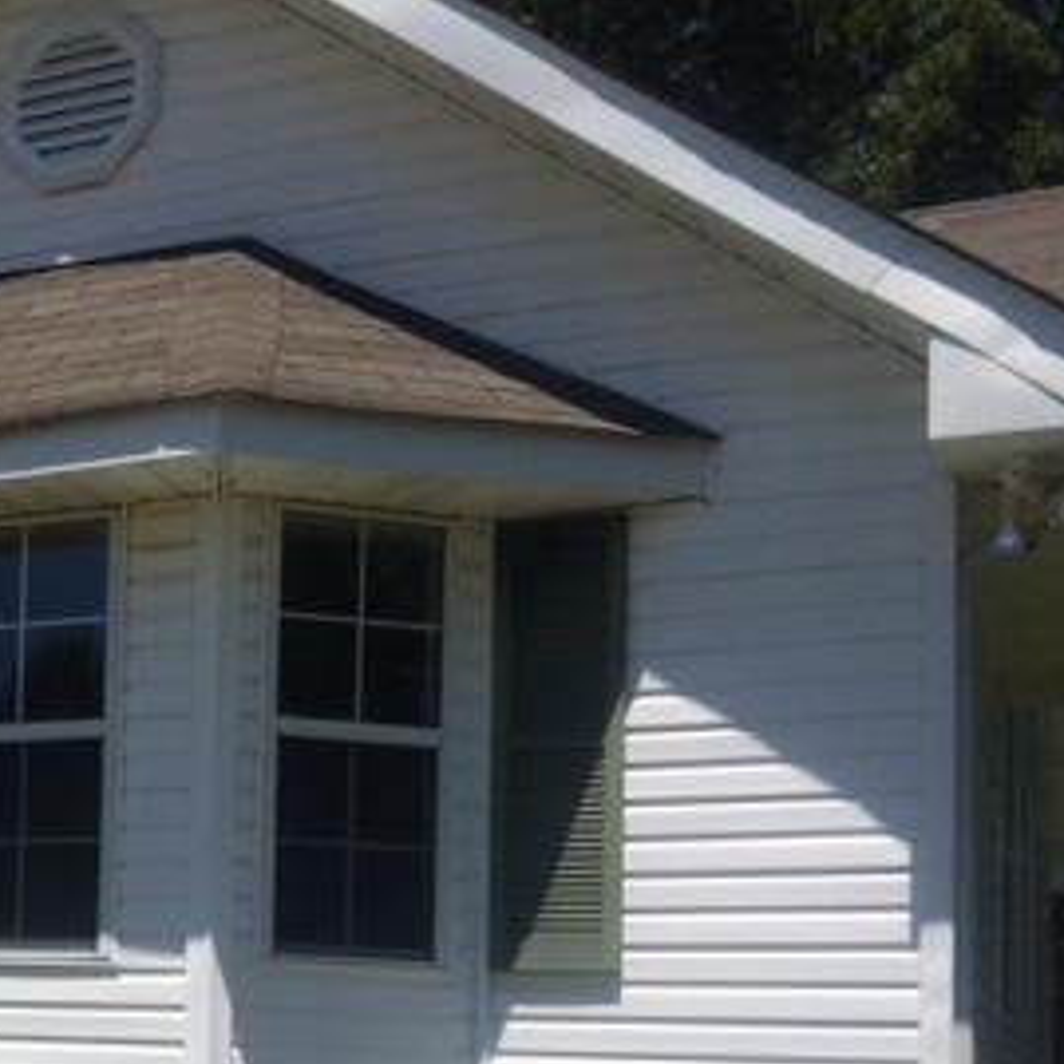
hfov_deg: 25.7
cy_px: 945
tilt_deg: +1.5
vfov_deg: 27.2
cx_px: -158
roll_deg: -1.9
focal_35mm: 61
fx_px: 2121
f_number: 2.2
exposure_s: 1/3731
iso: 32
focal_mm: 4.15
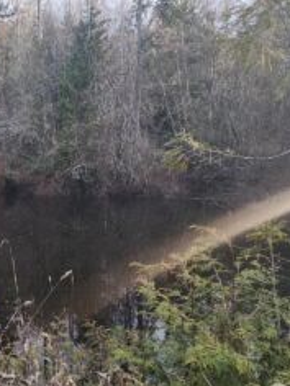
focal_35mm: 39
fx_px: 436
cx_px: 46
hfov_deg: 35.3
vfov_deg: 47.7
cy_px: 165
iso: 25
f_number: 1.8
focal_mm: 6.4
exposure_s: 1/120
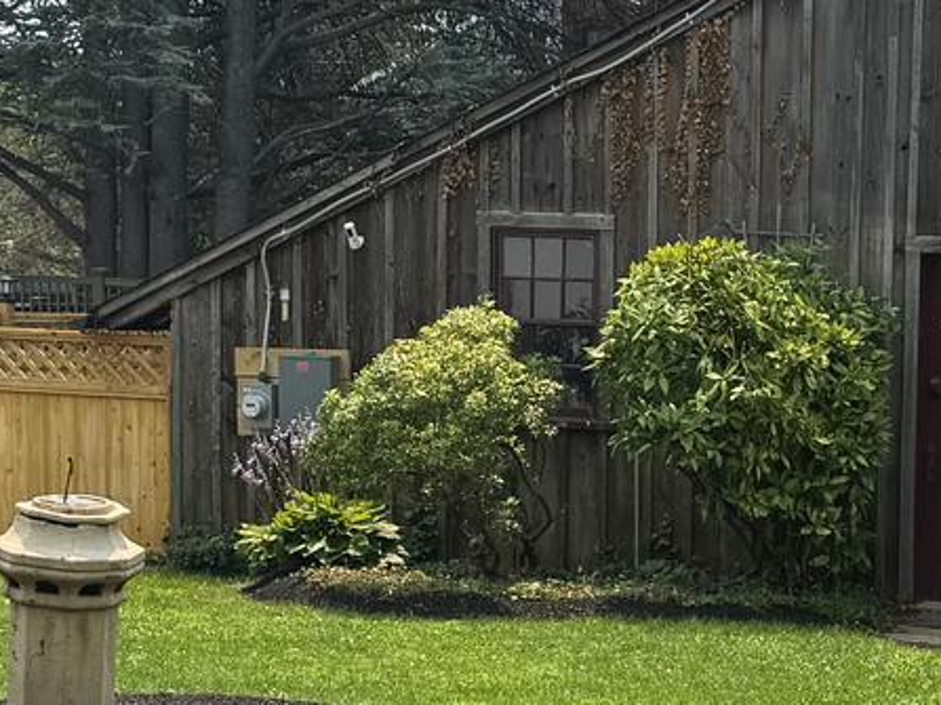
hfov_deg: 17.4
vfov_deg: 13.3
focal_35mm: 110
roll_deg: -2.1
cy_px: 638
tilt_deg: -7.8
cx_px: 964
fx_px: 2989
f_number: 1.78
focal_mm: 6.76
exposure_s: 1/2959
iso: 80
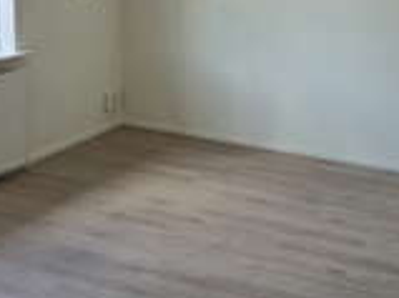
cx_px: 252
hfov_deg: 35.4
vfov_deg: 26.3
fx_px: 622
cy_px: 43
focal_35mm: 54
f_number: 1.8
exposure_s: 1/100
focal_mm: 5.4
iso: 50
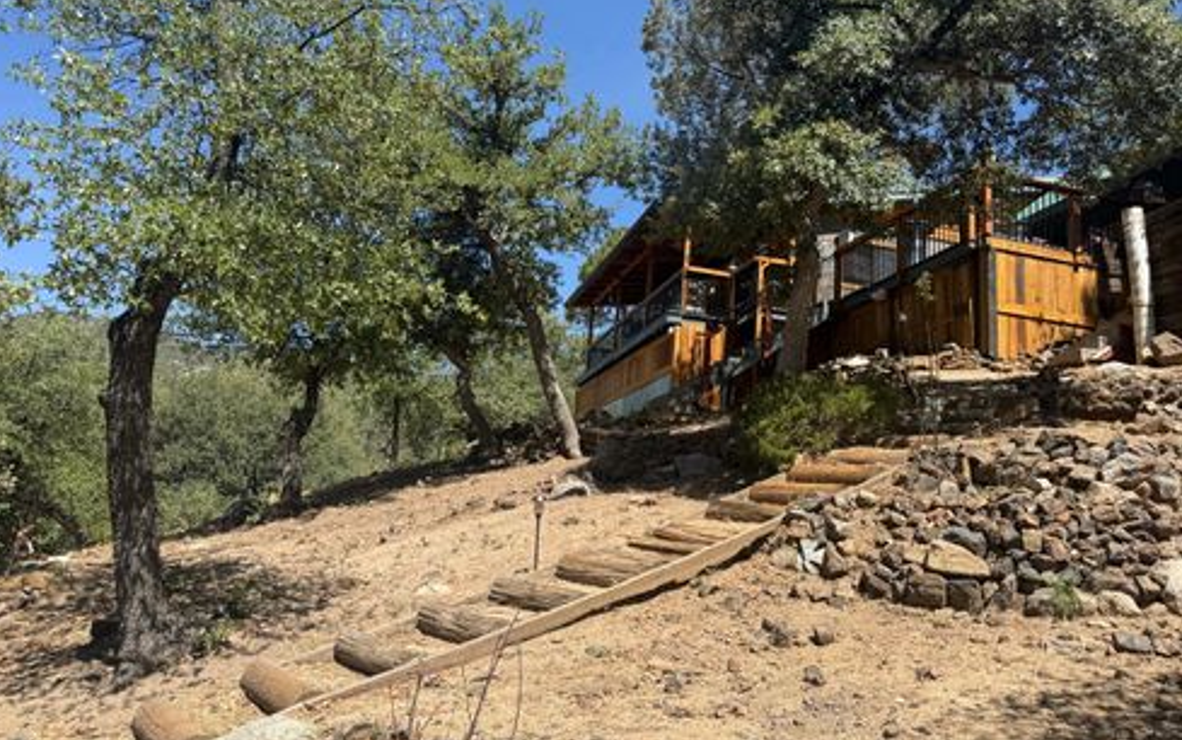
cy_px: 349
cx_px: 590
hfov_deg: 70.4
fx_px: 838
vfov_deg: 47.6
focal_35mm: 26
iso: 80
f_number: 1.78
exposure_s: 1/2525
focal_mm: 6.76
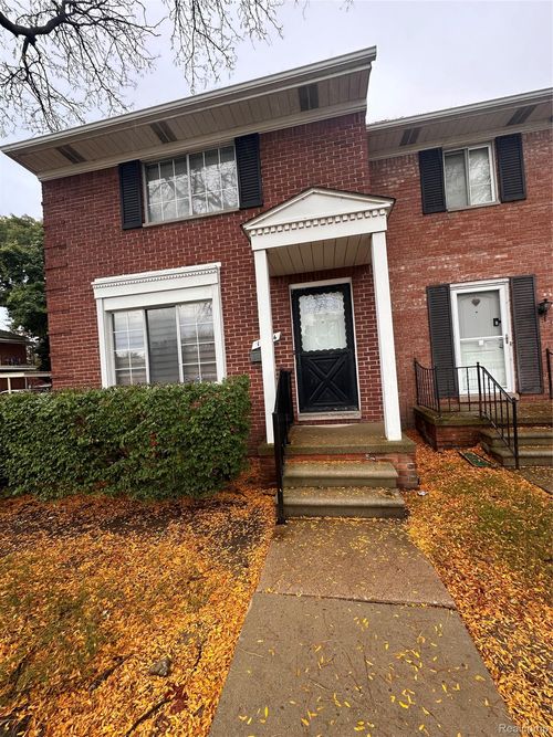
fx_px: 298
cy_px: 368
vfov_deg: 102.1
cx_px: 276
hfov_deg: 85.7
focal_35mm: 14
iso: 50
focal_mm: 2.22
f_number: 2.2
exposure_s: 1/99
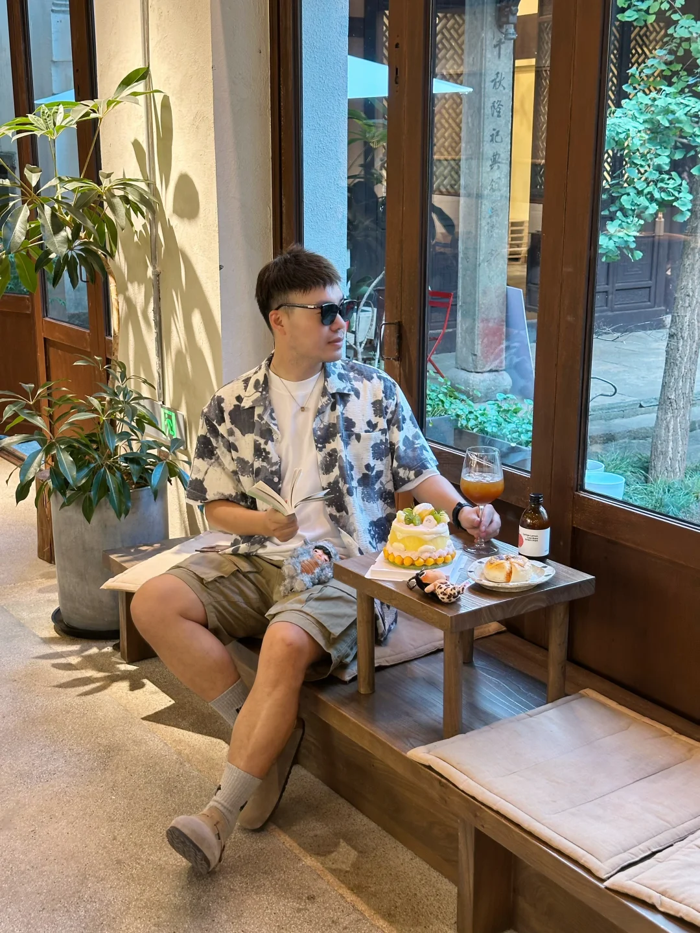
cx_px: 350
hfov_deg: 30.3
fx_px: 1294
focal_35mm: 48
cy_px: 466
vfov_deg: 39.7
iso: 80
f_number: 1.78
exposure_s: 1/50
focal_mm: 6.86
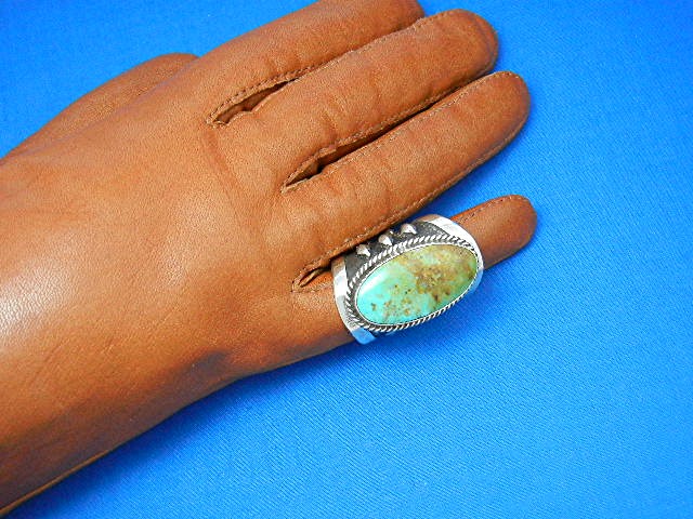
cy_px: 260
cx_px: 346
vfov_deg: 28.0
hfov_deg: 36.8
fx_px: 1041
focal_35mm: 52
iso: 200
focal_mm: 9.3
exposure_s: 1/7.7
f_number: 3.9
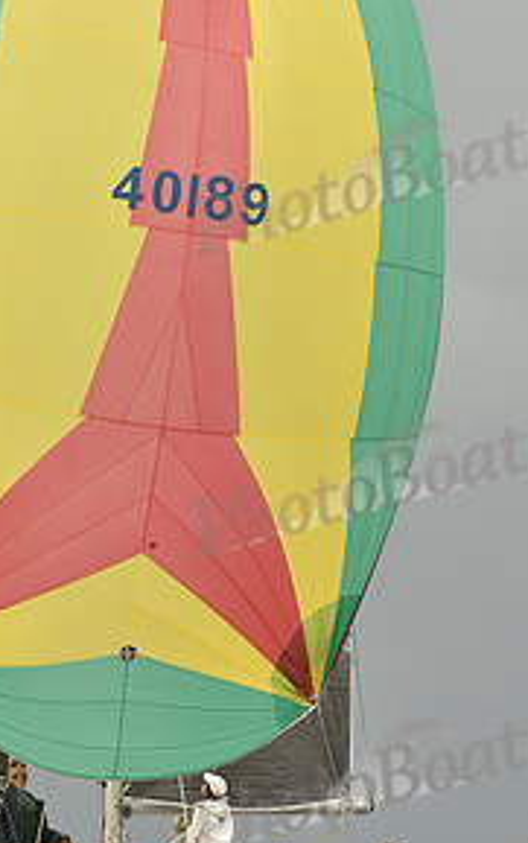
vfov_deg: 5.1
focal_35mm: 409
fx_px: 9403
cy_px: 373
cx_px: 42
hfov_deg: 3.2
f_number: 7.1
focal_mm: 200
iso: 400
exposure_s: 1/1000
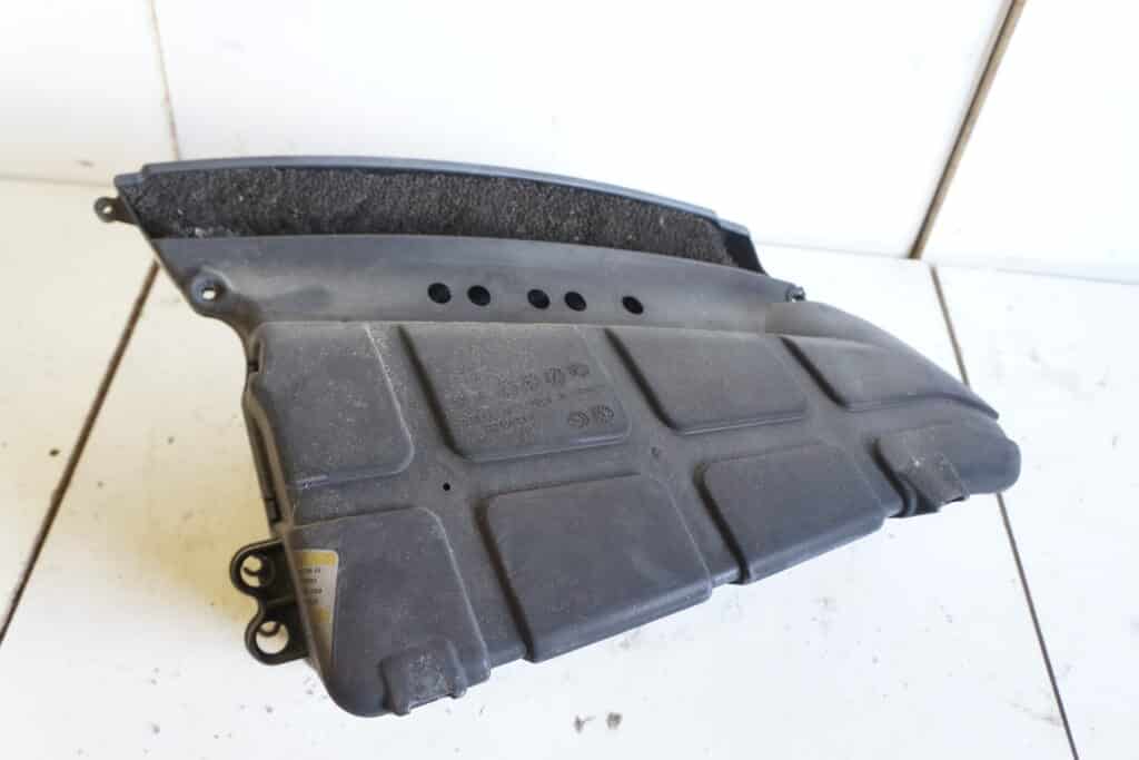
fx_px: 997
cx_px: 570
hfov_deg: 59.5
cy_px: 380
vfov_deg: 41.7
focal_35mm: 32
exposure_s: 1/60
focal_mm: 21
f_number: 4
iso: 1250
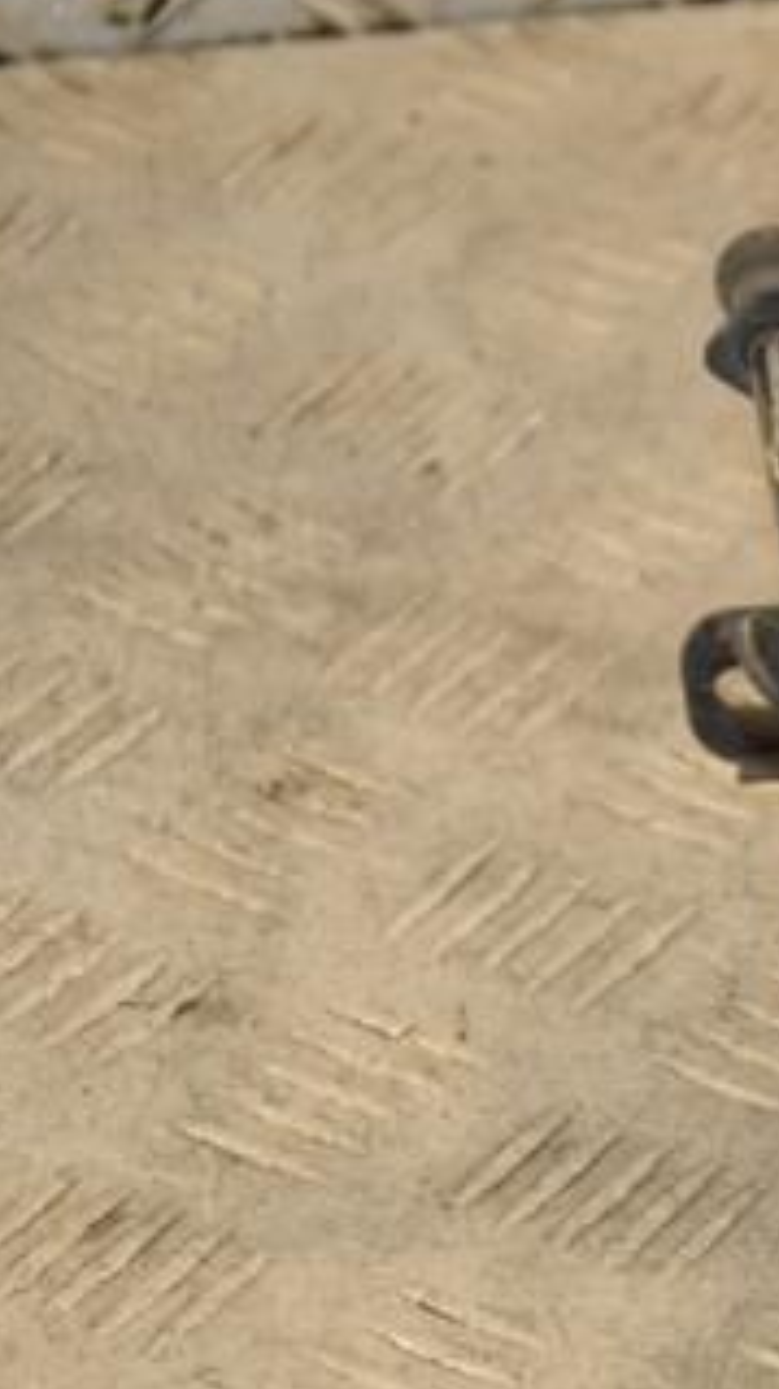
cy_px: 736
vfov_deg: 10.4
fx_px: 7616
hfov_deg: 5.8
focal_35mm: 207
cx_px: 1284
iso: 800
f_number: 5.3
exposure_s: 1/160
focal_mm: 70
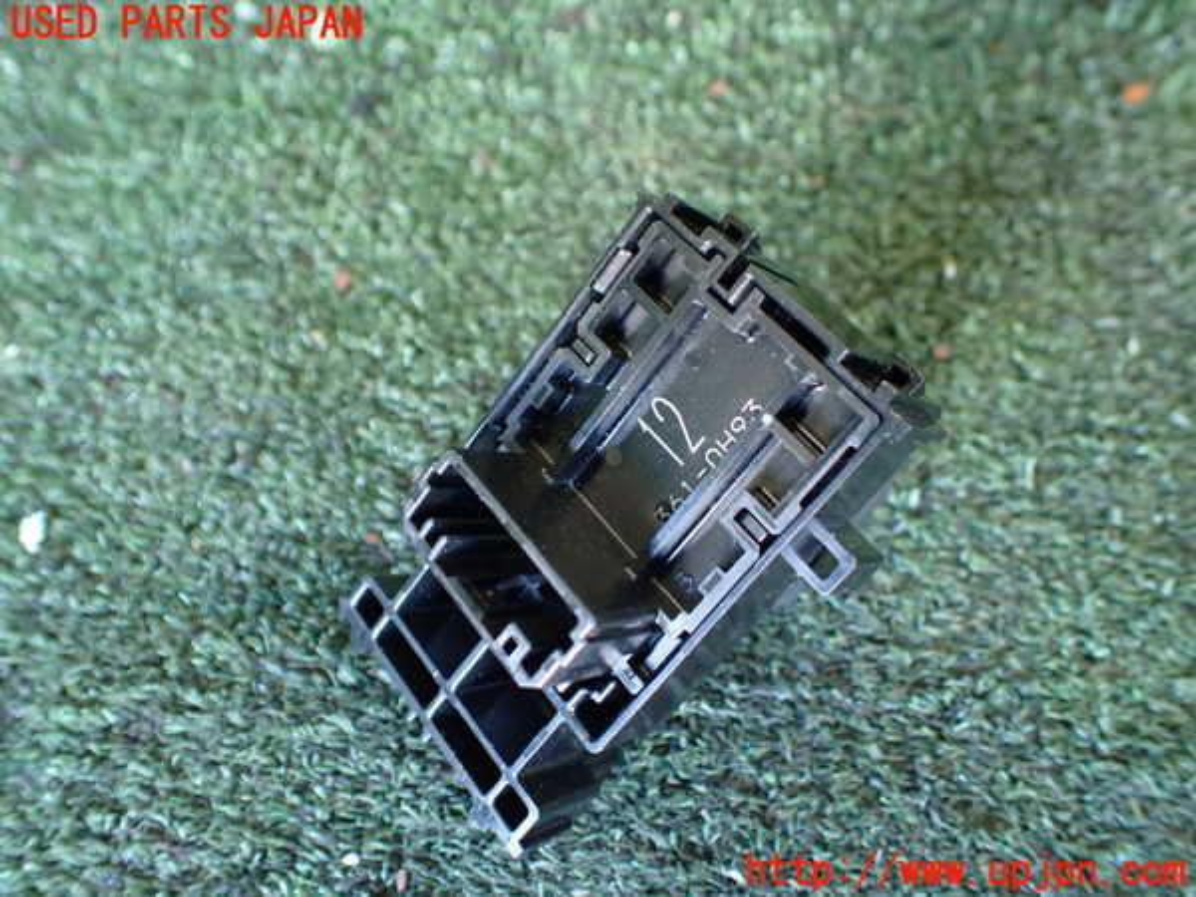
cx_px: 598
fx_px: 1037
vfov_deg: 46.8
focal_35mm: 30
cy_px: 448
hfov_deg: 60.0
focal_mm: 5.4
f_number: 2.3
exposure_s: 1/30
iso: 800
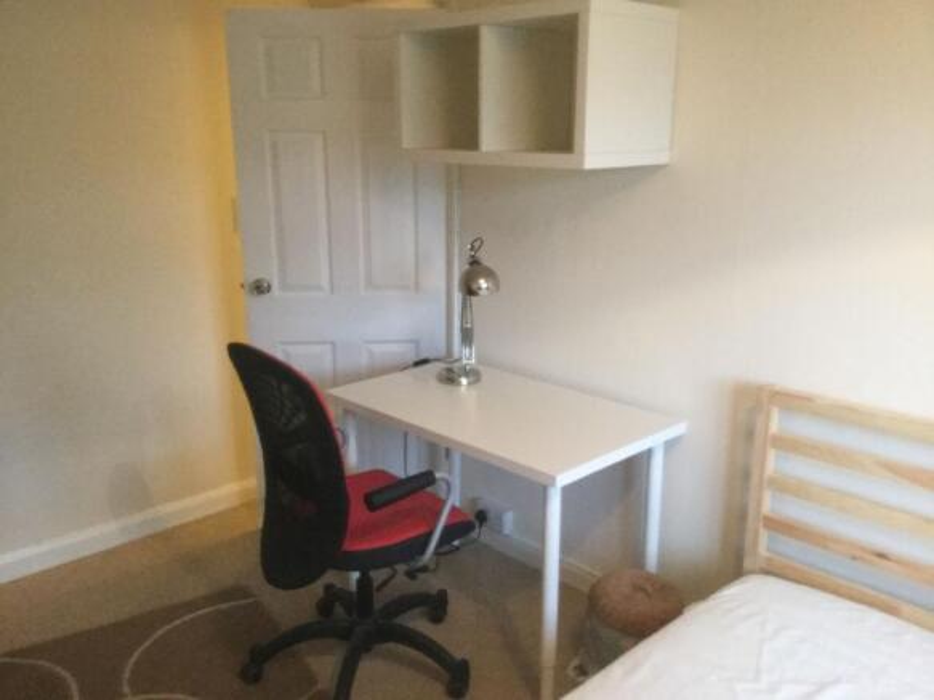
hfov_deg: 58.4
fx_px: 836
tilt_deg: -12.4
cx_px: 467
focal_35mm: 31
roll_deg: +0.7
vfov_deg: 45.4
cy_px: 350
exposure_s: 1/25
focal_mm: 3.3
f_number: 2.4
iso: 200
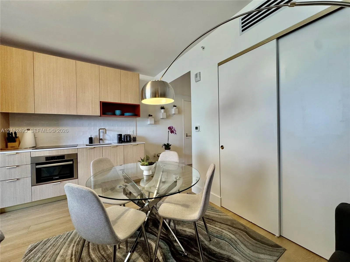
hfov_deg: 102.1
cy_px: 131
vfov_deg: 85.7
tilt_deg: -1.1
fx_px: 142
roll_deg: +0.9
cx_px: 175
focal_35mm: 14
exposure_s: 1/120
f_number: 2.2
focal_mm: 2.22
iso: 200
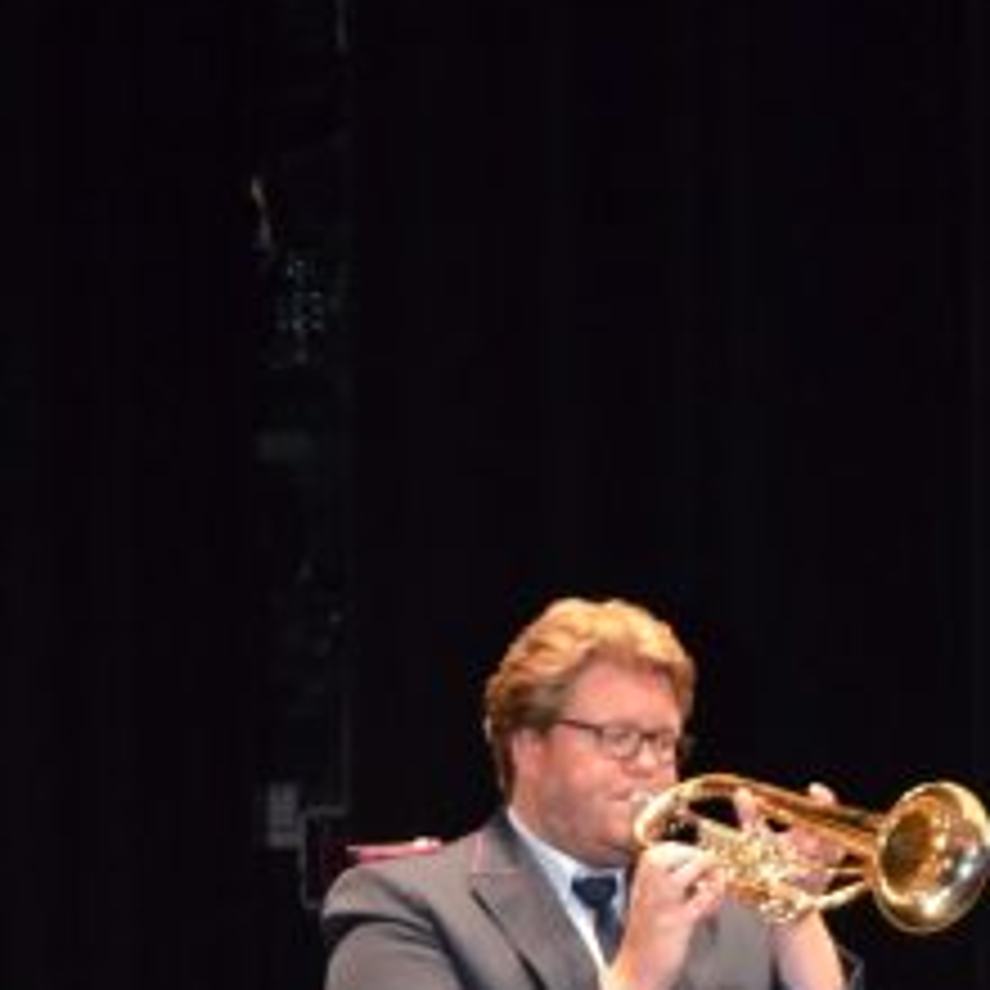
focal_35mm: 191
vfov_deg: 9.0
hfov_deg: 9.1
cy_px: 1323
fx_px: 6185
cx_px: 824
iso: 3200
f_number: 5.6
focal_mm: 55
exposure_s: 1/60
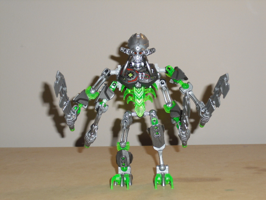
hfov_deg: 26.7
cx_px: 133
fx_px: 561
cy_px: 100
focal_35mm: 73
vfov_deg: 20.2
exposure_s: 1/60
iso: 200
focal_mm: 13.1
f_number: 4.6
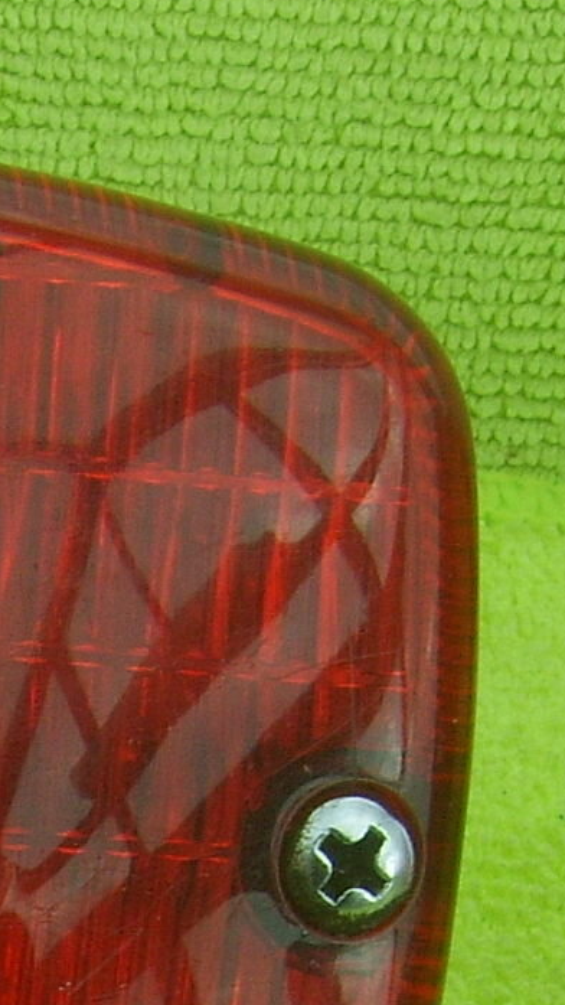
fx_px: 4102
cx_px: -278
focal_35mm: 154
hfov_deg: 7.7
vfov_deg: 13.4
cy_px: 1334
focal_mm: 7.8
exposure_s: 1/100
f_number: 6.4
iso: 50
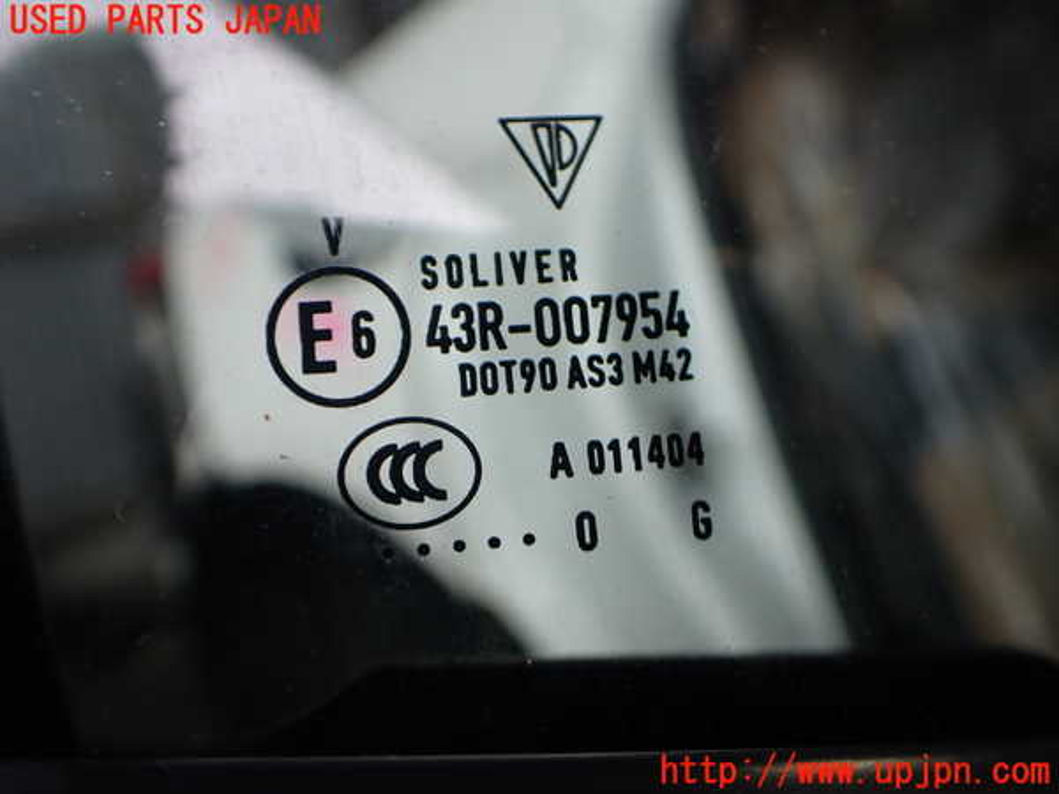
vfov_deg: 46.8
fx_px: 918
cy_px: 397
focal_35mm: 30
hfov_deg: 60.0
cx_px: 530
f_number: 2.3
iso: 100
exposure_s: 1/125
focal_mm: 5.4
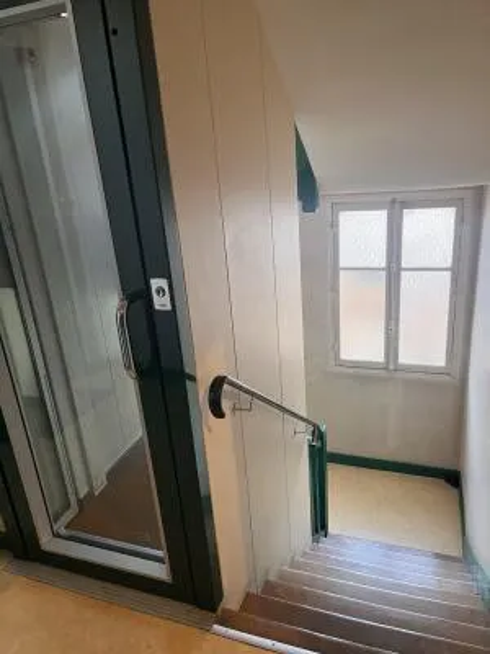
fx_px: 491
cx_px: 245
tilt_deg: -21.3
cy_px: 327
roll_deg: +5.2
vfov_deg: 67.3
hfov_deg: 53.1
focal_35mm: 26
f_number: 1.6
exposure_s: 1/60
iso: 200
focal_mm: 5.1
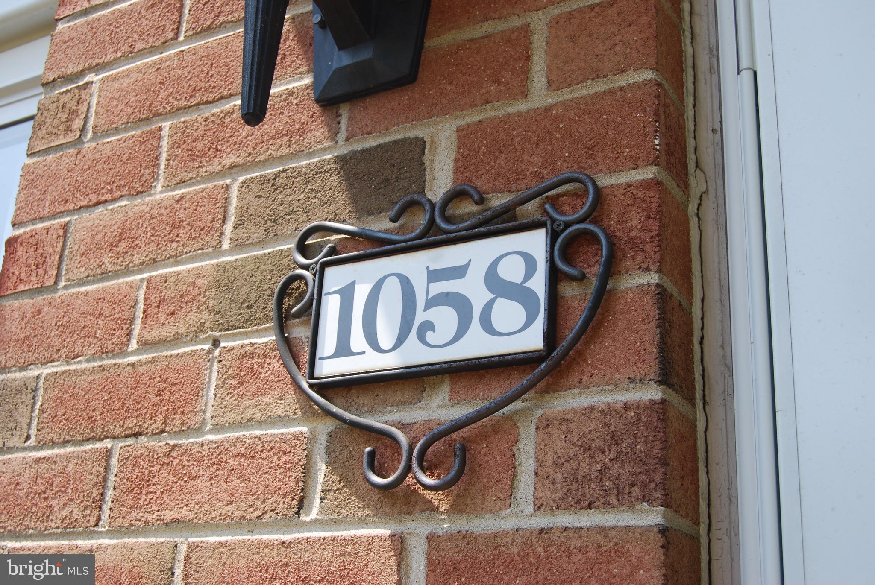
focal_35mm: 45
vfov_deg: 29.9
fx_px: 1095
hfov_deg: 43.6
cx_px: 438
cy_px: 292
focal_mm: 30
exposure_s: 1/100
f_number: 8
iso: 100
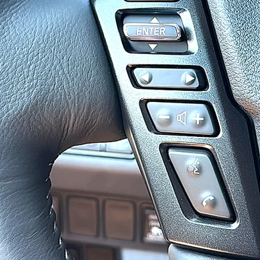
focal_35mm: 69
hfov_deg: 25.0
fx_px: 586
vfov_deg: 24.9
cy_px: 98
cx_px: 150
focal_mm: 6.86
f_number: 1.78
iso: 64
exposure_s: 1/119
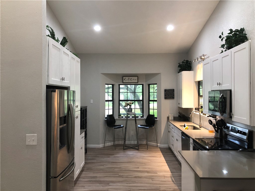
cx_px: 128
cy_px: 96
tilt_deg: +0.4
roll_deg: +0.2
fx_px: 206
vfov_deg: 49.7
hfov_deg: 63.4
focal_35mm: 28
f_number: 1.8
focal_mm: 4
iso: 40
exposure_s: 1/20
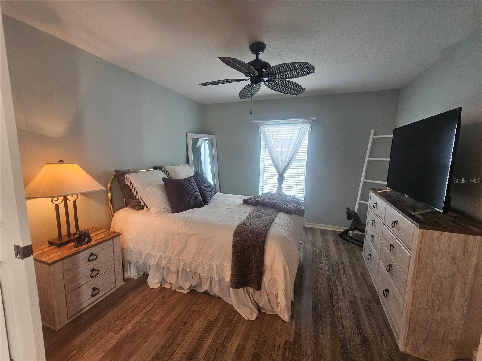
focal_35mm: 13
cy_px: 180
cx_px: 241
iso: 320
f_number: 2.2
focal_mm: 2.2
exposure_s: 1/30
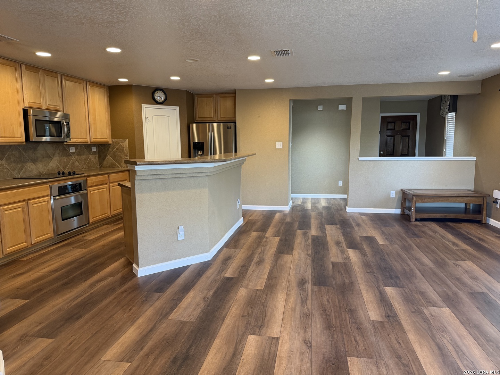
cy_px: 188
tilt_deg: -7.8
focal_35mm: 24
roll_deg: +0.2
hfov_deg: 71.6
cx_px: 250
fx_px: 347
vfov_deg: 56.8
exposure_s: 1/60
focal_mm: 6.76
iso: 250
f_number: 1.78
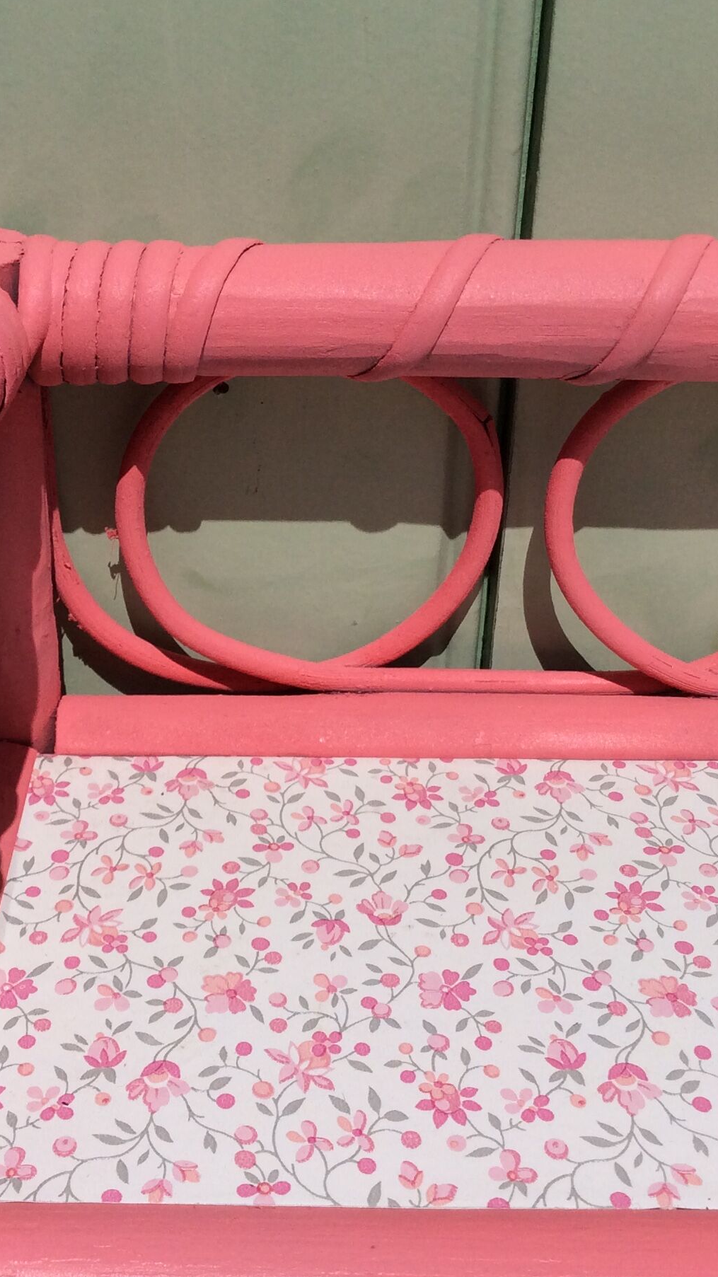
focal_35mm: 50
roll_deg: -0.3
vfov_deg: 41.3
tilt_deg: -34.4
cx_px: 303
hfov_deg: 23.9
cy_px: 625
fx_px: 1693
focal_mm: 3.3
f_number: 2.4
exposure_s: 1/8197
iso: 40
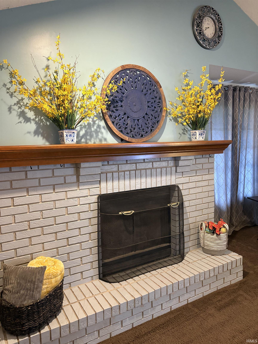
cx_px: 129
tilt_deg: -5.8
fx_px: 258
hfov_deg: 53.1
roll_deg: +3.3
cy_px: 172
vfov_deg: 67.3
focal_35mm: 26
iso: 320
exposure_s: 1/40
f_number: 1.6
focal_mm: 5.96
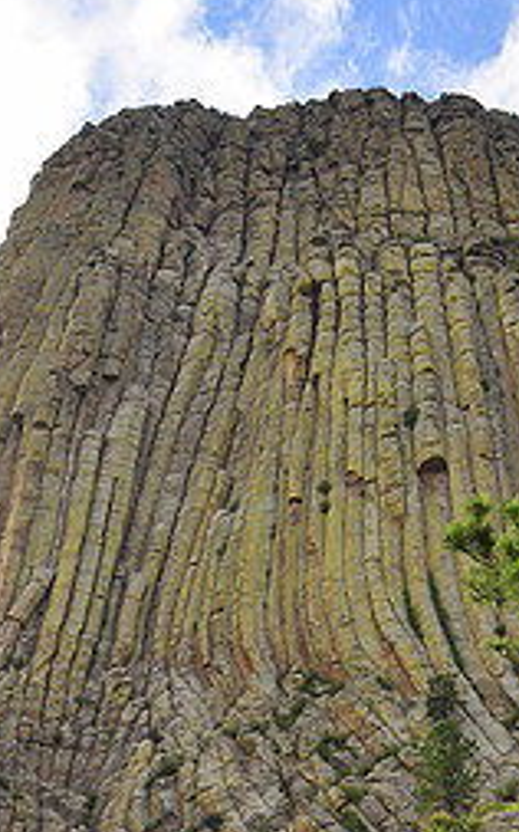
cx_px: 411
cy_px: 502
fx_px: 2378
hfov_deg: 12.4
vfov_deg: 19.8
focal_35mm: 105
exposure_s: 1/200
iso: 200
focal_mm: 30
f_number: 7.1
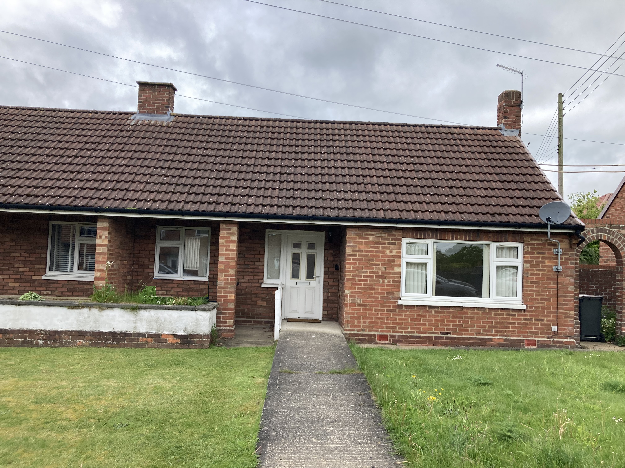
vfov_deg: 49.7
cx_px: 312
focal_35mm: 28
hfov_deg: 63.4
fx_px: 506
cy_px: 234
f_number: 1.8
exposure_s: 1/1000
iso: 20
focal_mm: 3.99
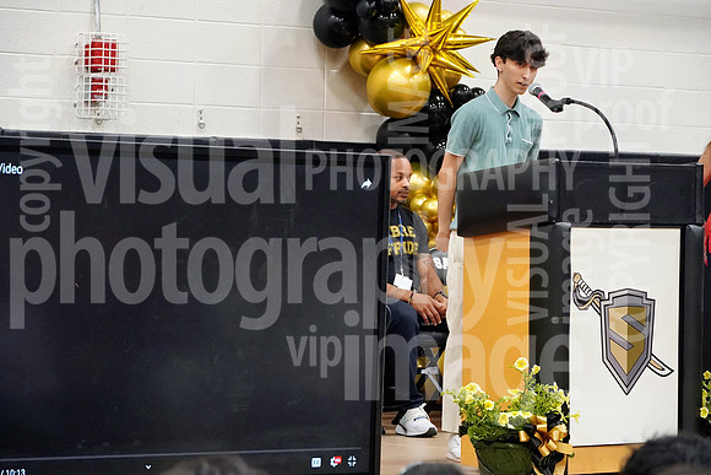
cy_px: 238
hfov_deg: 14.7
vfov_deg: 9.8
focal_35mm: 140
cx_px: 356
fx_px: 2756
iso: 3200
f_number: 7.1
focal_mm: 93
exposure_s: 1/80
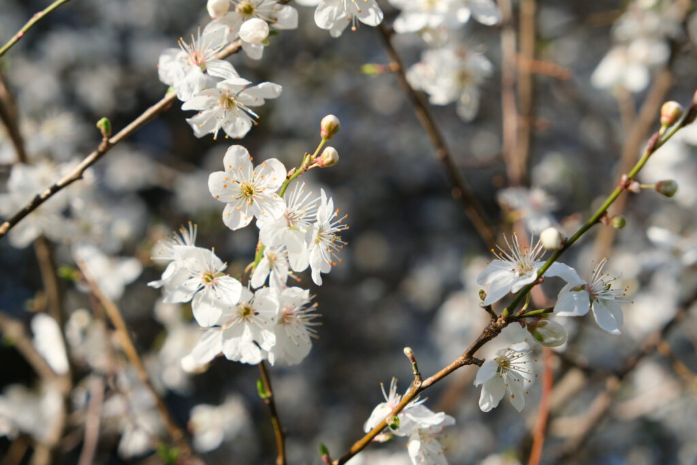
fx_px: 1607
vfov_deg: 16.5
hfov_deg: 24.5
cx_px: 348
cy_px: 232
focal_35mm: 83
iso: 320
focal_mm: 55
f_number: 5.6
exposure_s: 1/340
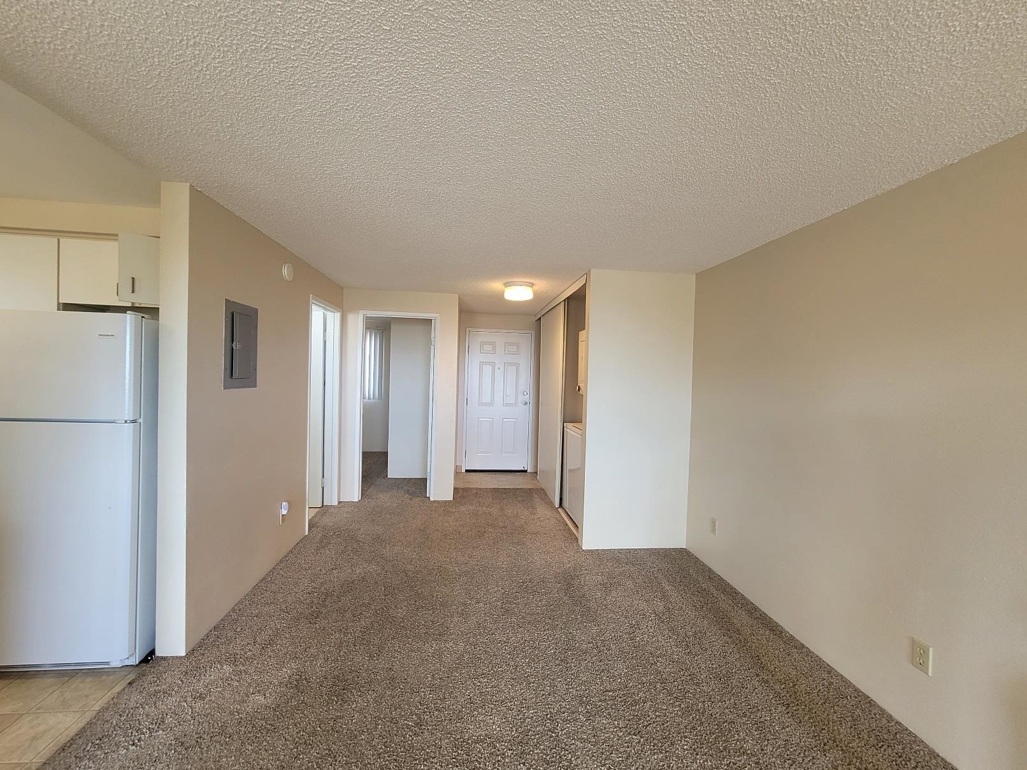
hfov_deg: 106.2
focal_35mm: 13
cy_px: 385
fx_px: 386
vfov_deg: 89.9
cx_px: 514
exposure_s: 1/60.2
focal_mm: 2.2
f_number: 2.2
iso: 160
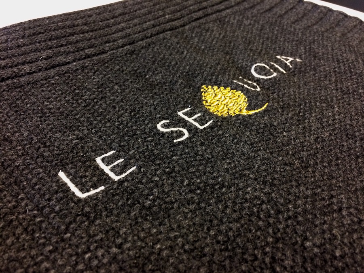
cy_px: 136
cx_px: 182
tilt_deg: -41.1
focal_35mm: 29
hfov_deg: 61.7
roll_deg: -5.5
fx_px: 305
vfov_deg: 48.2
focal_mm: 4.15
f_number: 2.2
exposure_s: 1/33
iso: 320
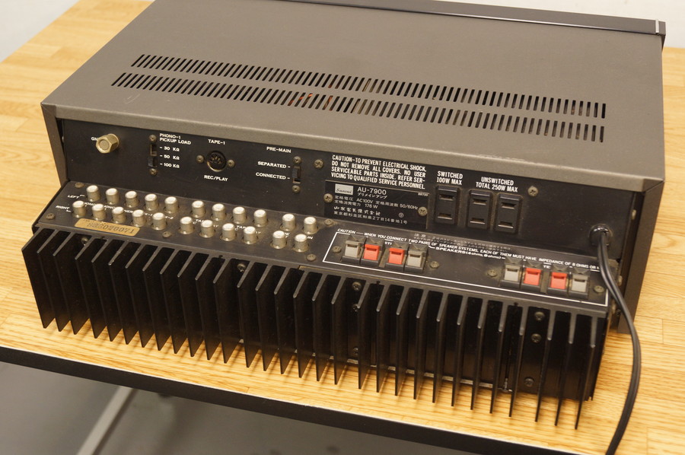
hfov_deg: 43.6
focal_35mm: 45
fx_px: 855
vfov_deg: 29.8
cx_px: 342
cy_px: 228
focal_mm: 30
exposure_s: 1/40
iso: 800
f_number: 5.6
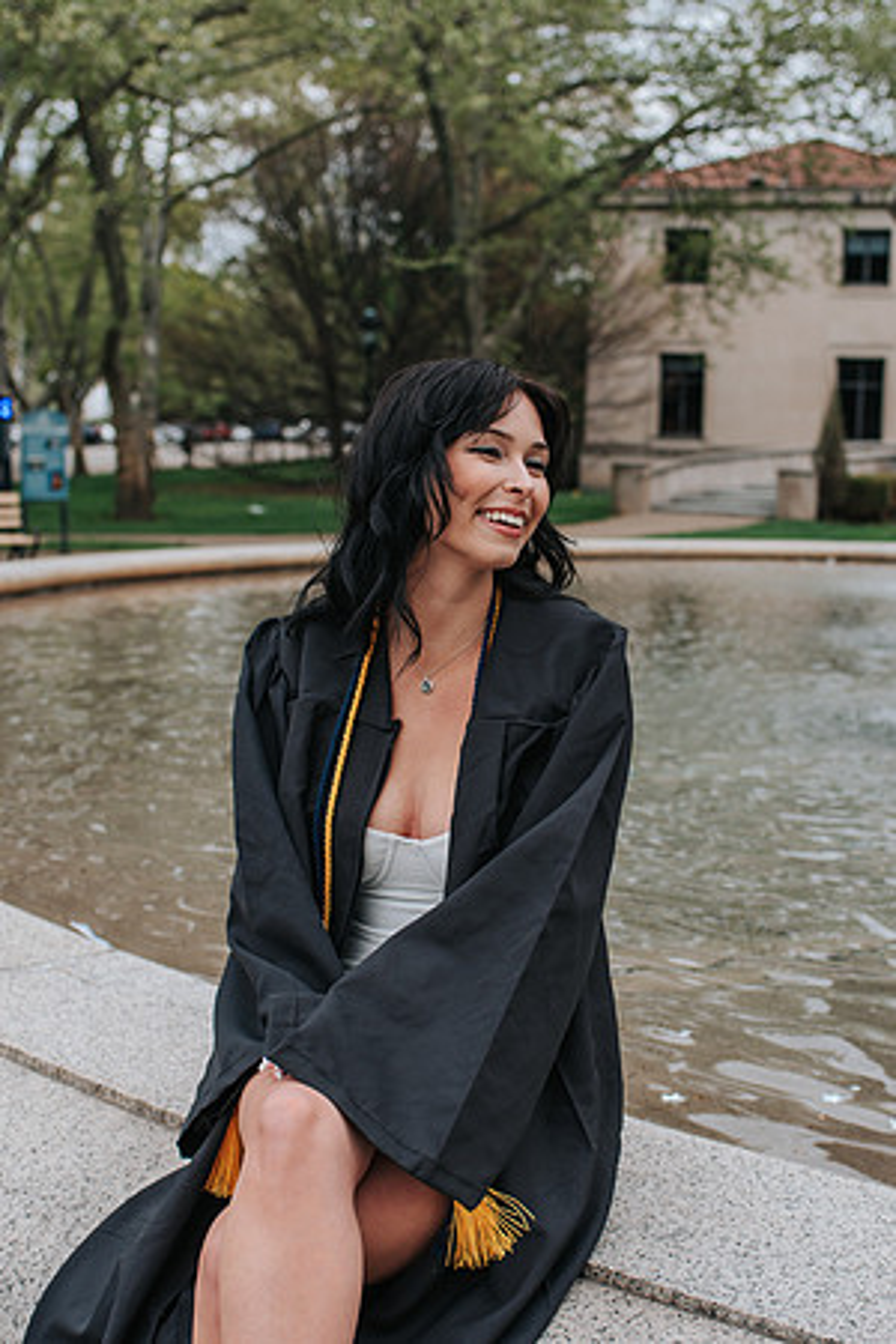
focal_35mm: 52
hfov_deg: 25.8
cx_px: 503
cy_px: 672
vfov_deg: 37.9
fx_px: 1958
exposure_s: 1/500
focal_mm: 35
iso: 110
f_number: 3.5
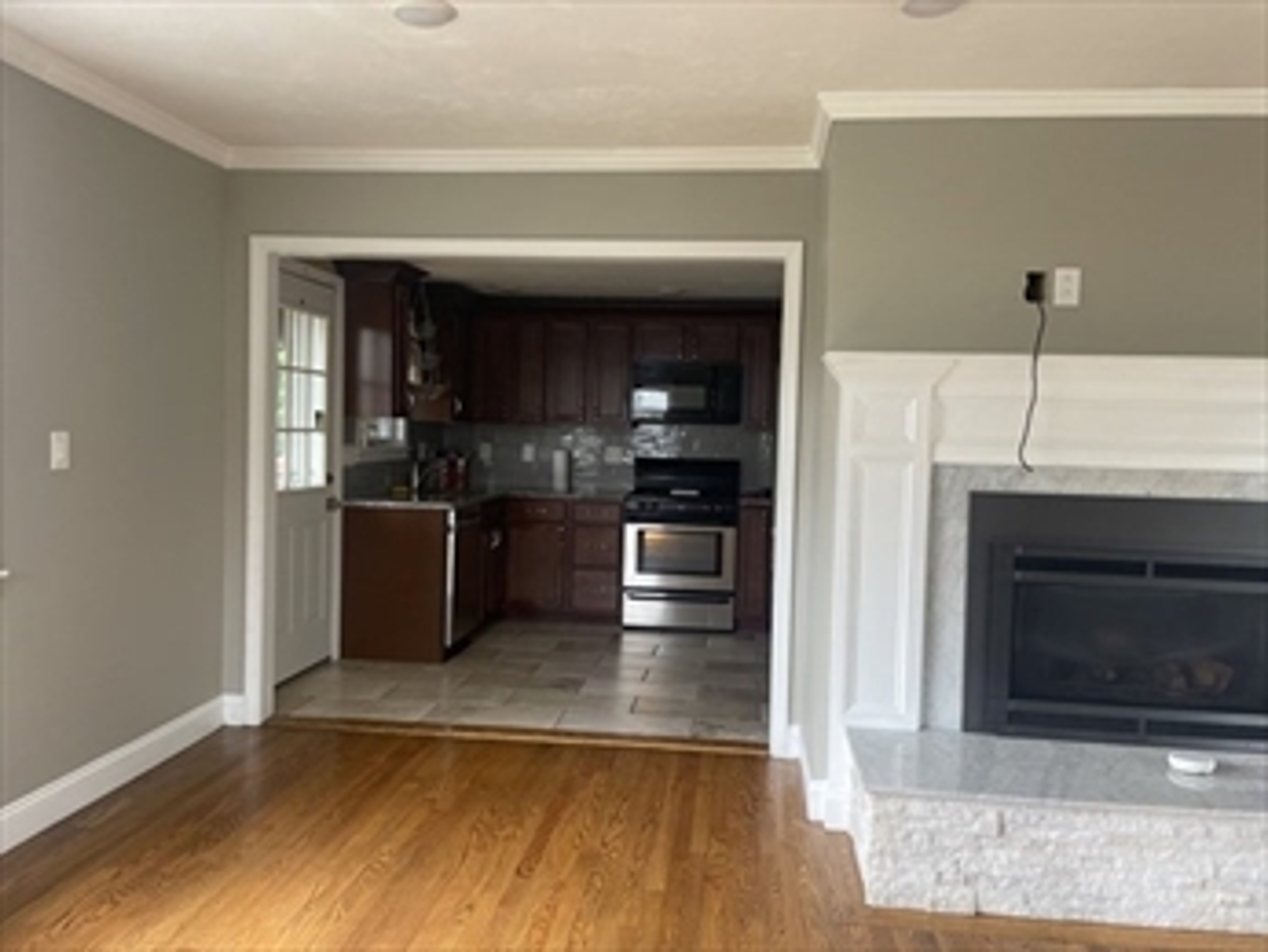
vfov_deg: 53.1
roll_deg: -1.1
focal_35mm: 26
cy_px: 476
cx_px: 634
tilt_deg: -1.1
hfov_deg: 67.3
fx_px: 953
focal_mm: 4.2
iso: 100
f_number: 1.6
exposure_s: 1/121
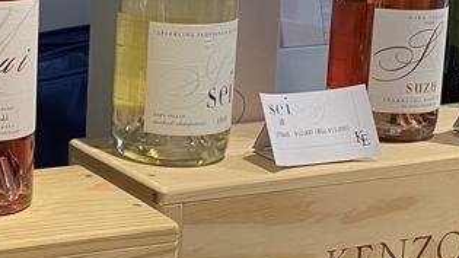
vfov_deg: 11.2
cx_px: -3
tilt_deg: -12.4
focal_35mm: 108
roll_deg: -1.4
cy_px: 48
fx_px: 1314
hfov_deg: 19.2
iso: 100
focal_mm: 4.25
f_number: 1.8
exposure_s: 1/50
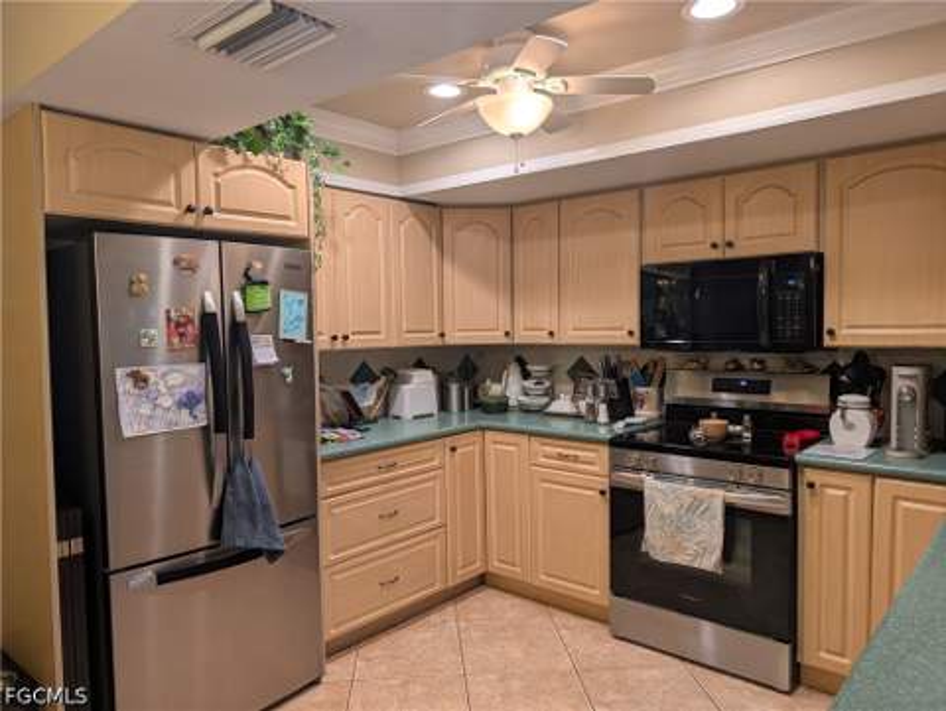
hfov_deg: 71.5
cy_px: 356
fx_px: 657
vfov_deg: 56.9
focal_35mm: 24
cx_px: 473
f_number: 1.68
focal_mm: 6.9
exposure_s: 1/60
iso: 44
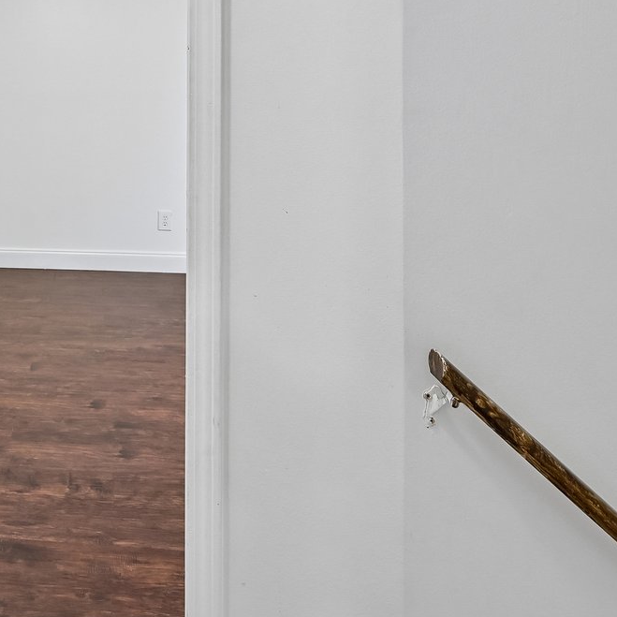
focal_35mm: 37
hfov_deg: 38.5
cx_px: -33
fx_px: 746
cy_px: 96
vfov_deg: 42.3
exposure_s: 1/15
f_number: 8
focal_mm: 14
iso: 140
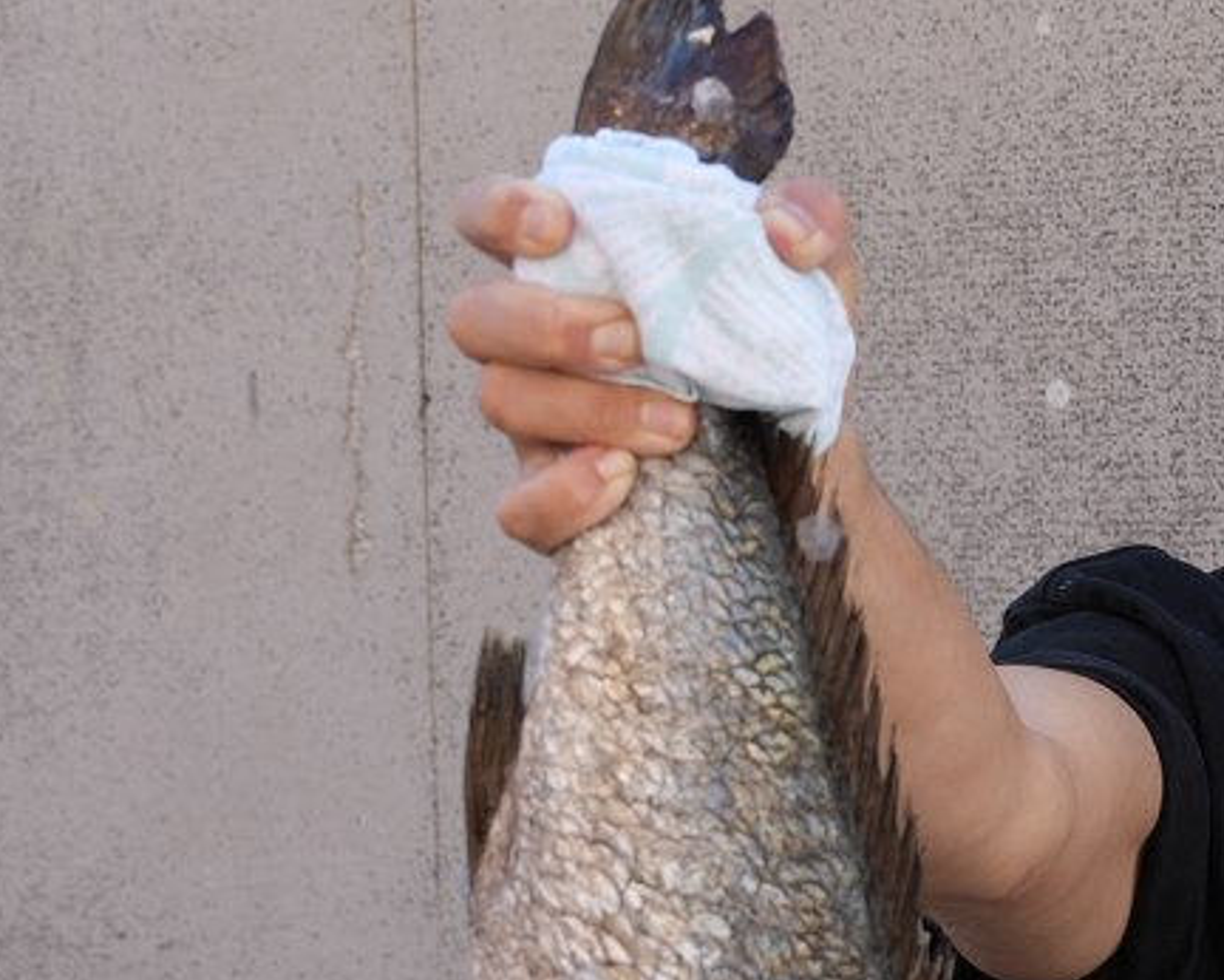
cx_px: 1638
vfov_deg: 9.3
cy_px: 794
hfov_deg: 11.4
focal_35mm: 165
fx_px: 5980
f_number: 4.5
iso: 100
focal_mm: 38
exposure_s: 1/160
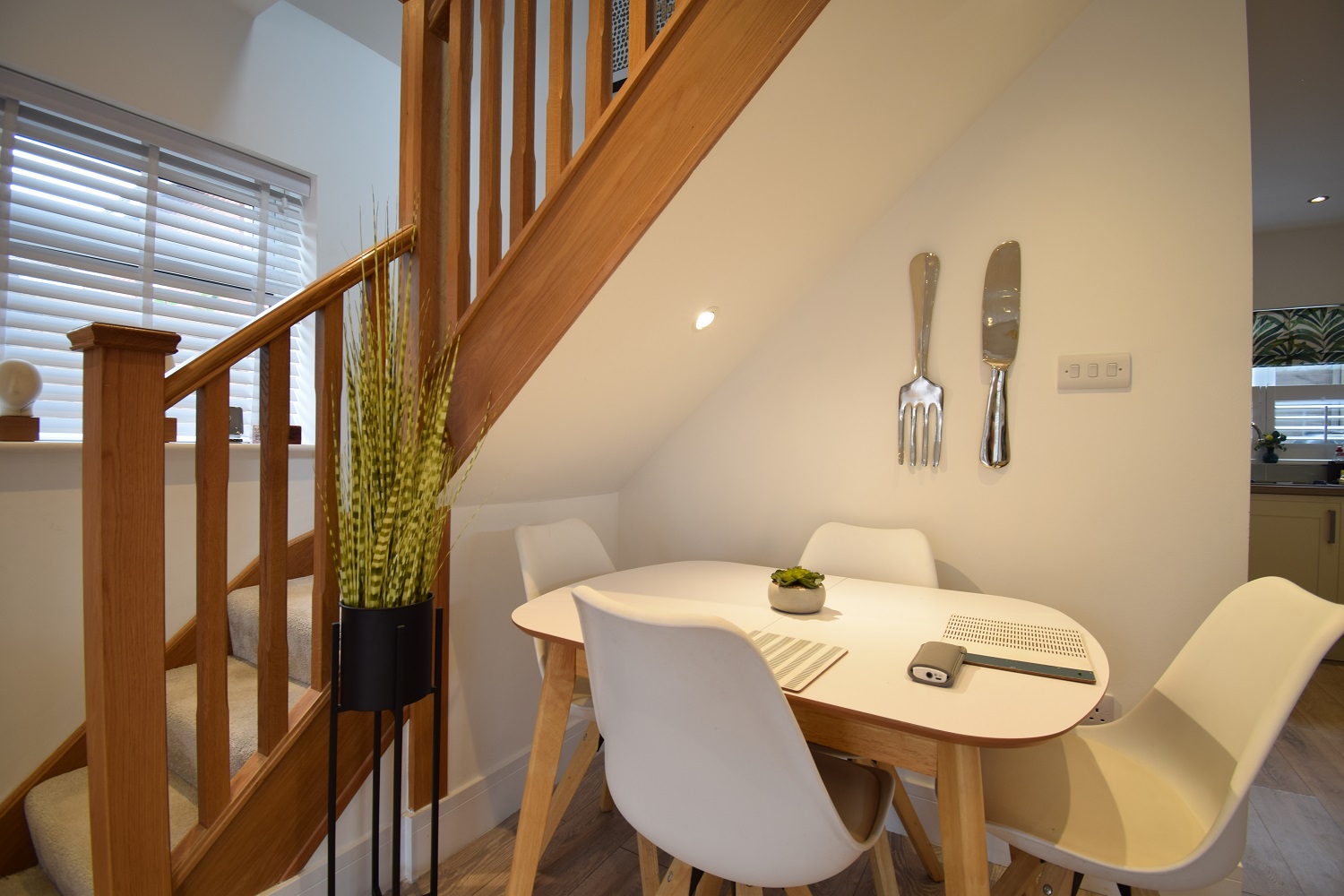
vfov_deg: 77.3
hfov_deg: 100.4
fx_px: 560
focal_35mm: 15
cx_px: 672
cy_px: 448
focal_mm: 10
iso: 200
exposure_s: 1/25
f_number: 5
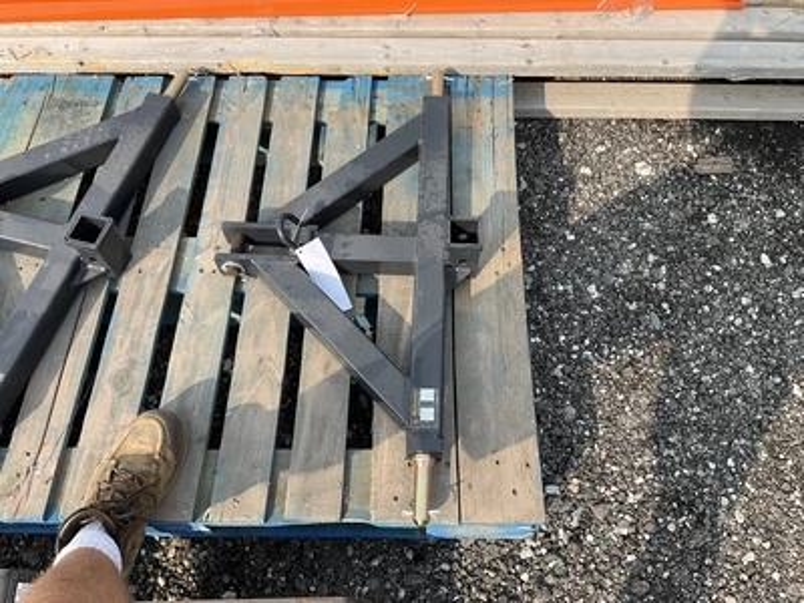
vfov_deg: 48.2
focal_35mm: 29
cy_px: 302
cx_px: 402
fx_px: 674
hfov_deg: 61.7
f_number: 1.8
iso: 25
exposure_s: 1/898
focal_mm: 3
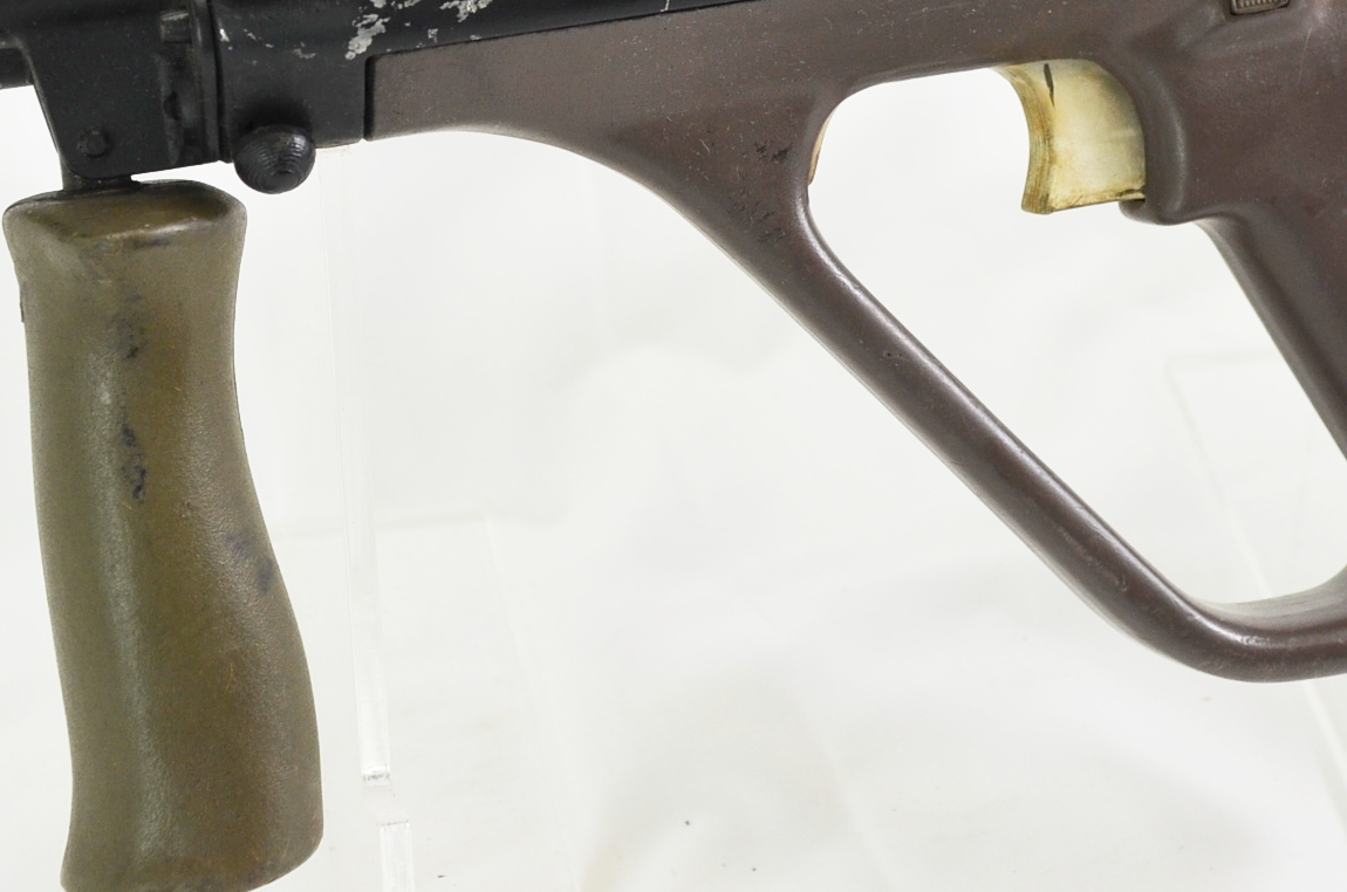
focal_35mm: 90
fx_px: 3361
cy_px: -11
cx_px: 801
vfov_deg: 14.9
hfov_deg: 22.6
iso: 360
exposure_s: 1/125
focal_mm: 28
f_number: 5.6
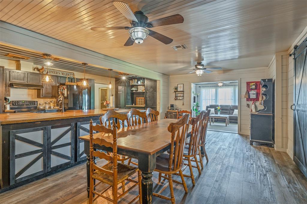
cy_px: 102
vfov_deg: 67.3
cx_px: 154
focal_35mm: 18
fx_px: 153
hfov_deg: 90.0
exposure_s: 1/2.5
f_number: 8
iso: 800
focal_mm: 18
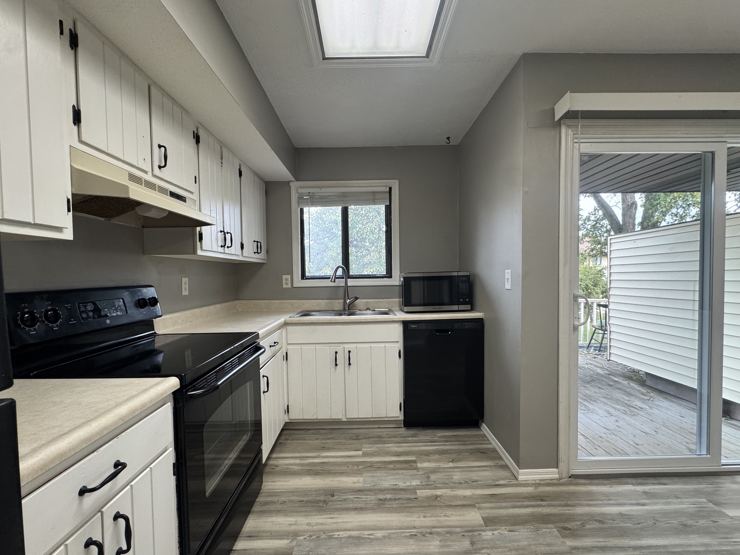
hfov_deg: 98.2
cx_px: 371
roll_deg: +0.3
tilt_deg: -2.9
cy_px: 287
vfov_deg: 81.7
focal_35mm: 15
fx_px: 321
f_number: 2.2
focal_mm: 2.22
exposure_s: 1/120
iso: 200
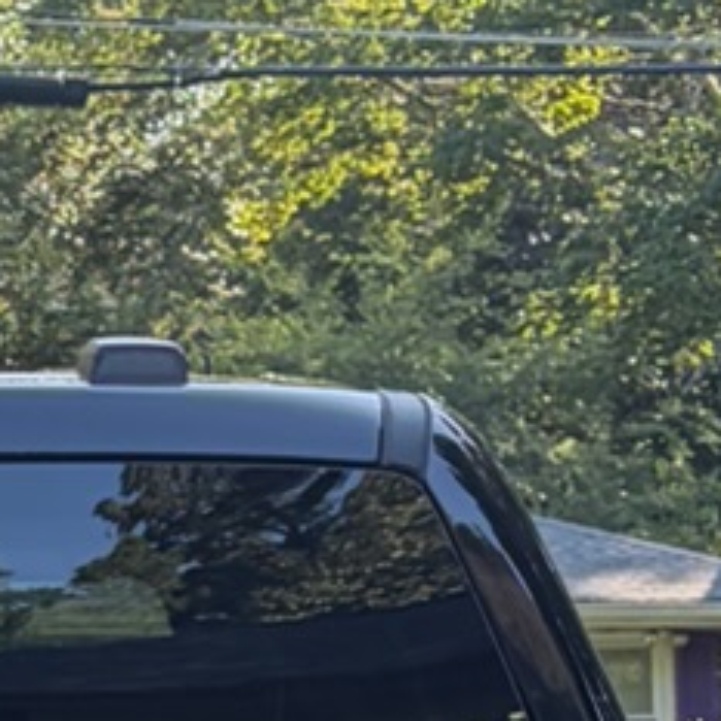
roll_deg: +0.0
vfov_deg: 8.6
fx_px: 4760
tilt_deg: +5.1
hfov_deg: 8.4
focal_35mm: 202
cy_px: 835
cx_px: -557
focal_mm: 5.96
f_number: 1.6
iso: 50
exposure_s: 1/478
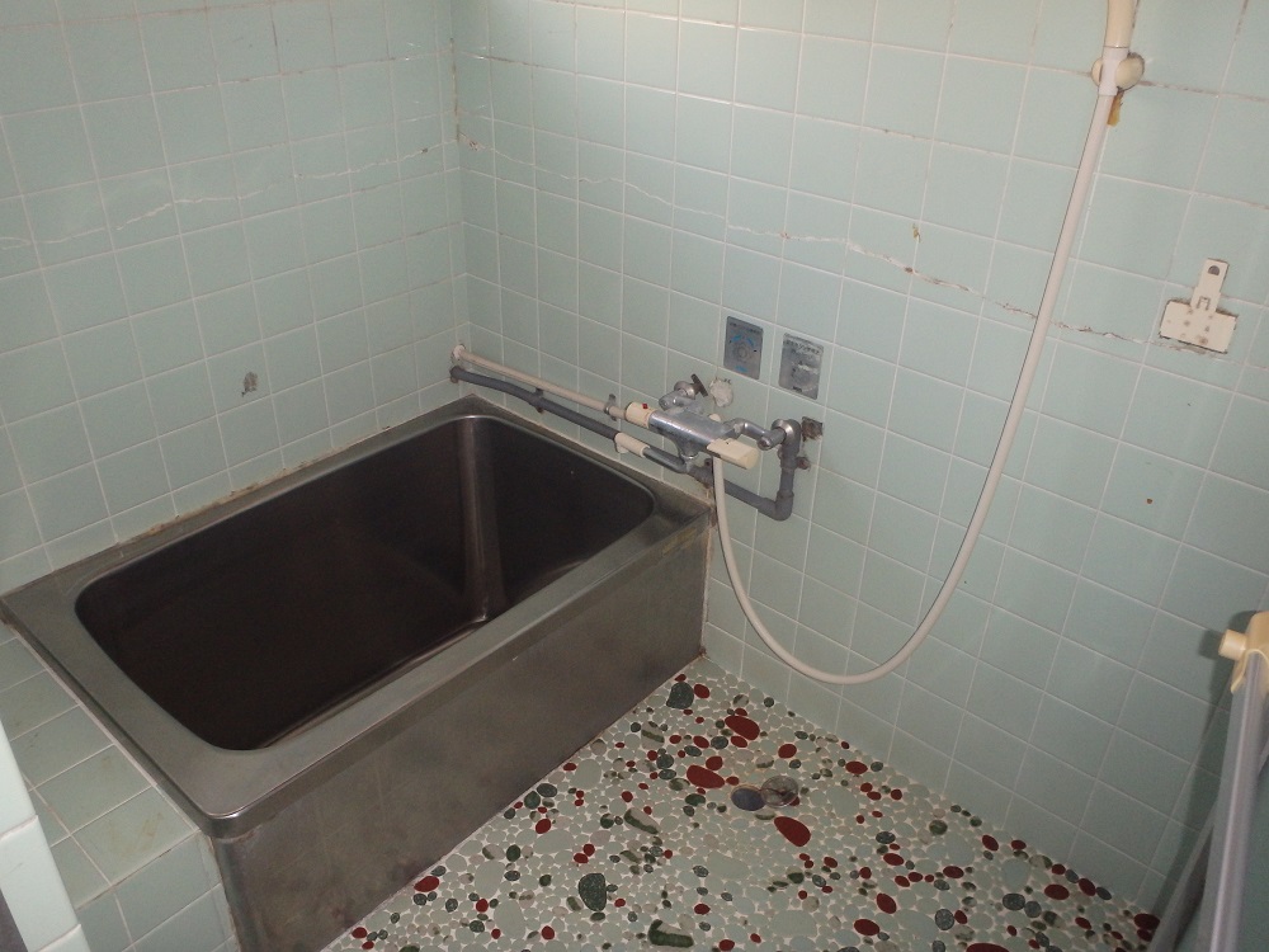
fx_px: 1026
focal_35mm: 28
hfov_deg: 63.4
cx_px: 634
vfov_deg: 49.7
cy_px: 476
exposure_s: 1/30
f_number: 3.9
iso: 400
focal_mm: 5
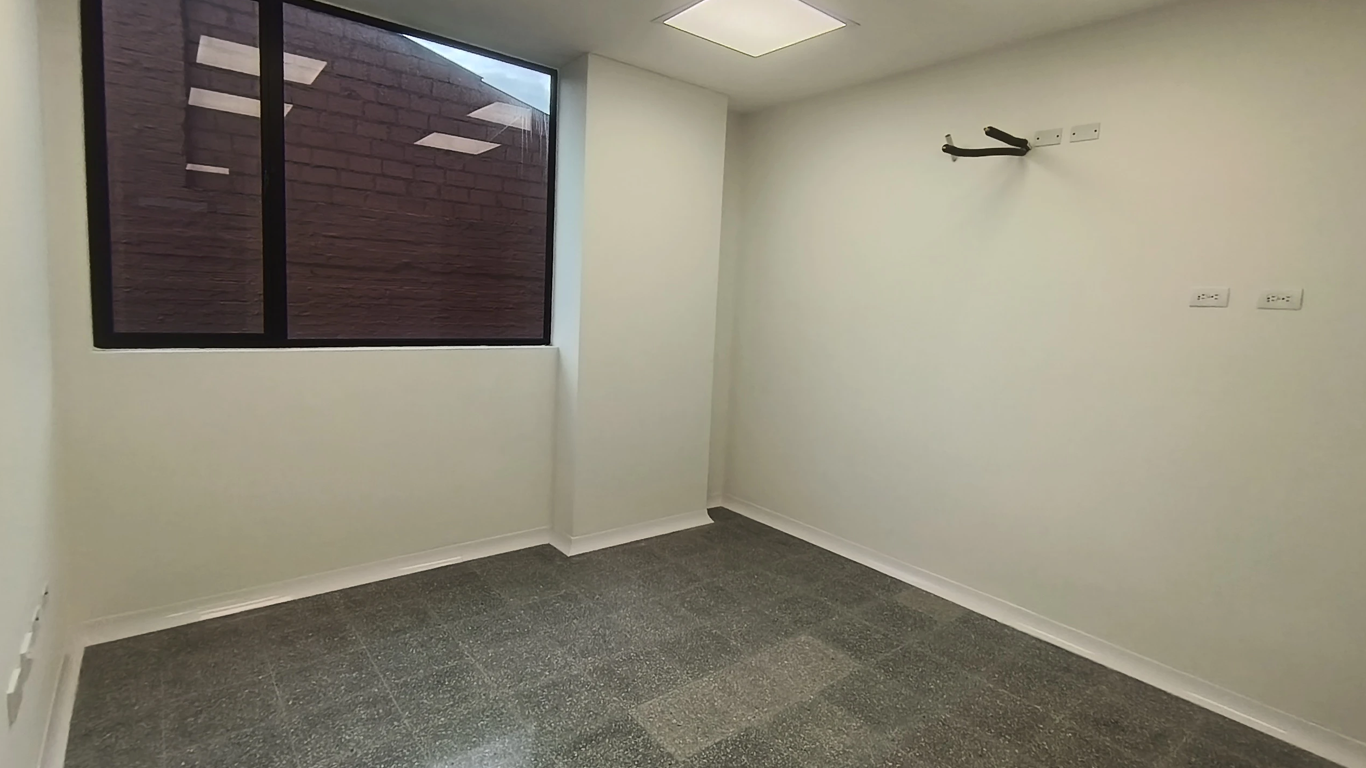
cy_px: 365
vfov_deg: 58.3
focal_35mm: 19
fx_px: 688
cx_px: 695
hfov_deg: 89.6
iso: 117
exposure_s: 1/100
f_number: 2.2
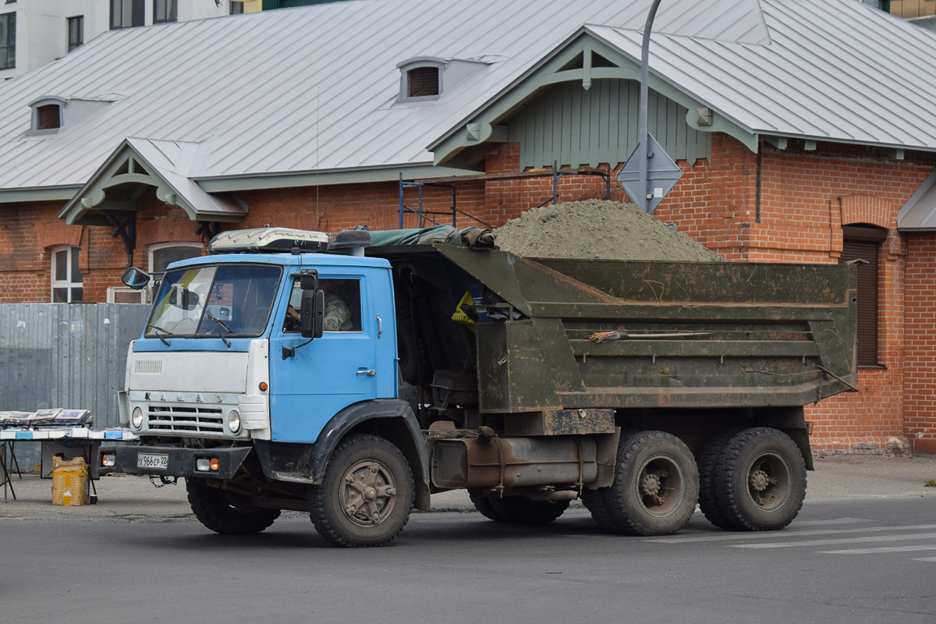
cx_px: 468
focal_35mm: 82
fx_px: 2145
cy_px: 312
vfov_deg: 16.6
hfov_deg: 24.6
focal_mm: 55
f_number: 6.3
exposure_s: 1/800
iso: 200
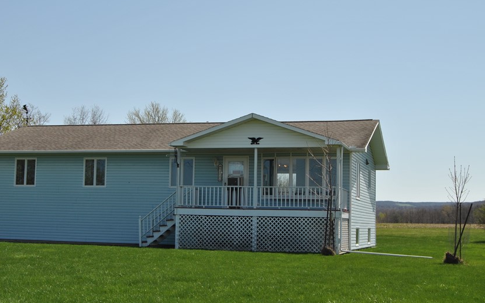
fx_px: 793
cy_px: 152
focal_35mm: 60
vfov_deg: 21.6
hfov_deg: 33.9
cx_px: 195
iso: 100
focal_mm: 30
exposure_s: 1/200
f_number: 10
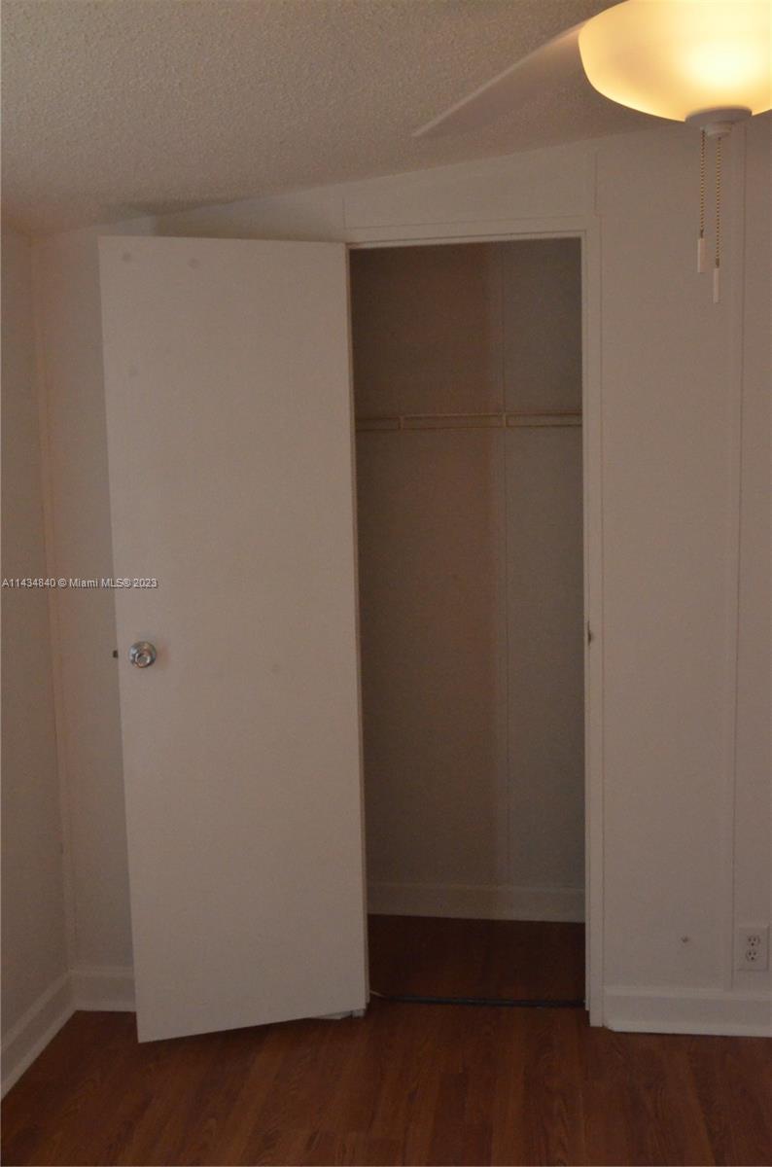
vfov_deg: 53.2
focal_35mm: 36
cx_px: 386
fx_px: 1164
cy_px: 584
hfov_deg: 36.7
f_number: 13
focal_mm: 24
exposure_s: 1/640
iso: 5000
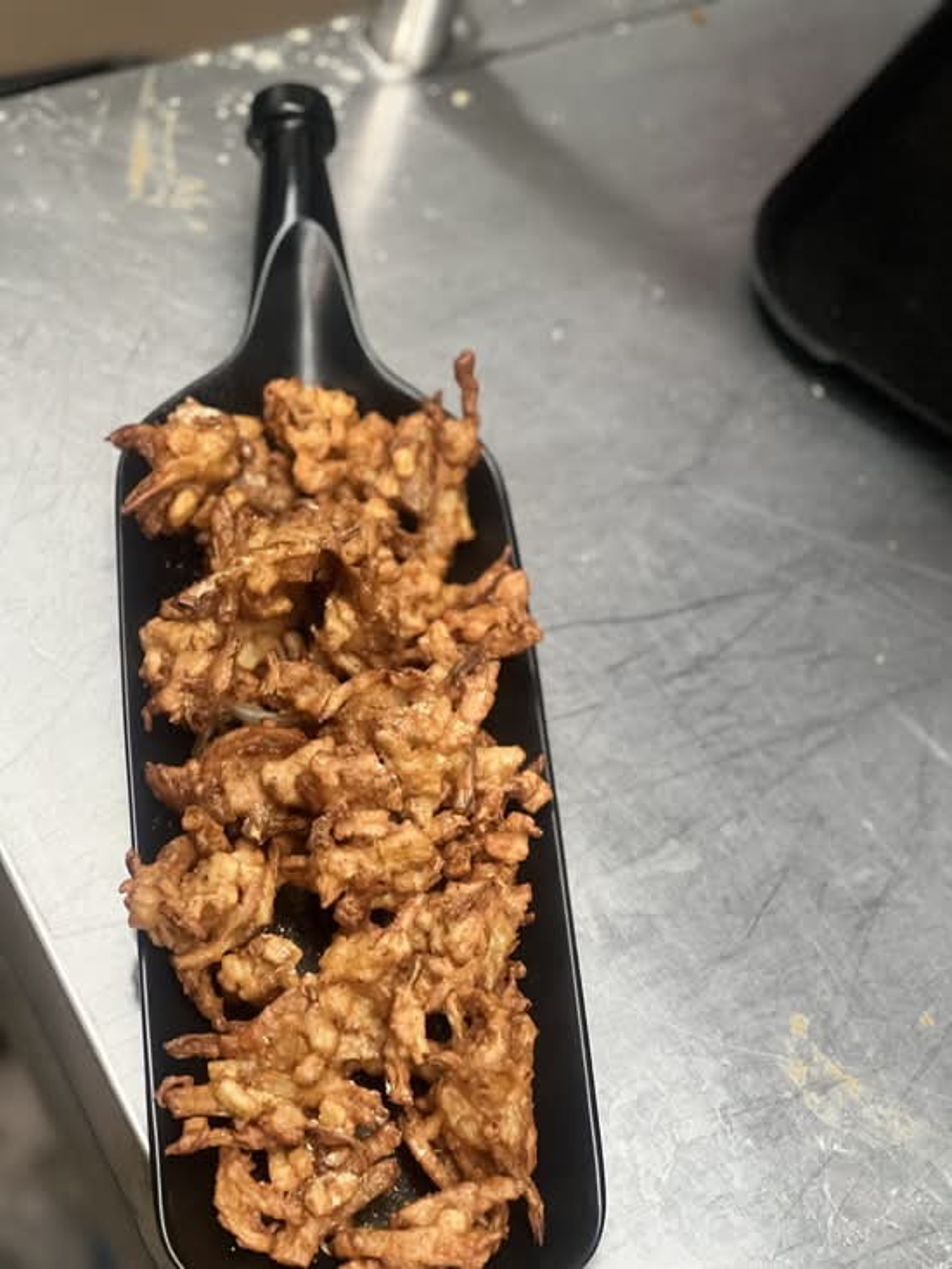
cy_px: 634
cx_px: 476
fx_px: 2823
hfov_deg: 19.1
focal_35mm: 77
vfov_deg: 25.3
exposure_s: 1/24
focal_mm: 9
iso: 400
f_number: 2.8
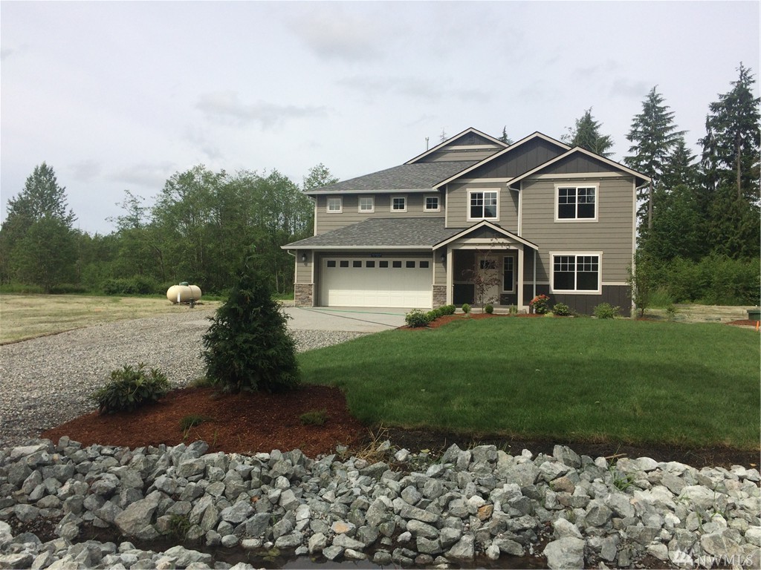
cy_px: 285
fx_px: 638
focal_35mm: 29
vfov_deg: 48.2
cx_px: 380
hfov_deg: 61.7
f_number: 2.2
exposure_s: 1/3165
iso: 32
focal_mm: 4.15
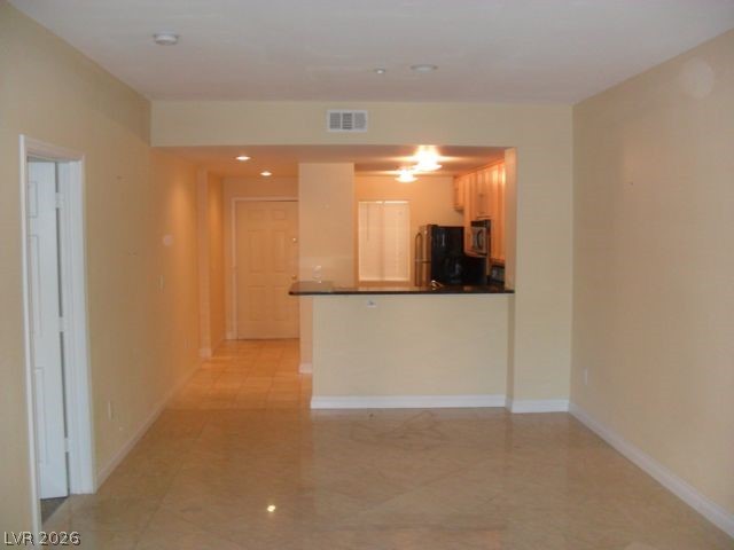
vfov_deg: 40.7
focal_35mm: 35
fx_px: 742
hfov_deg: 52.6
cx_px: 367
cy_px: 275
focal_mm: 6.3
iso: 200
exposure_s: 1/45
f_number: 3
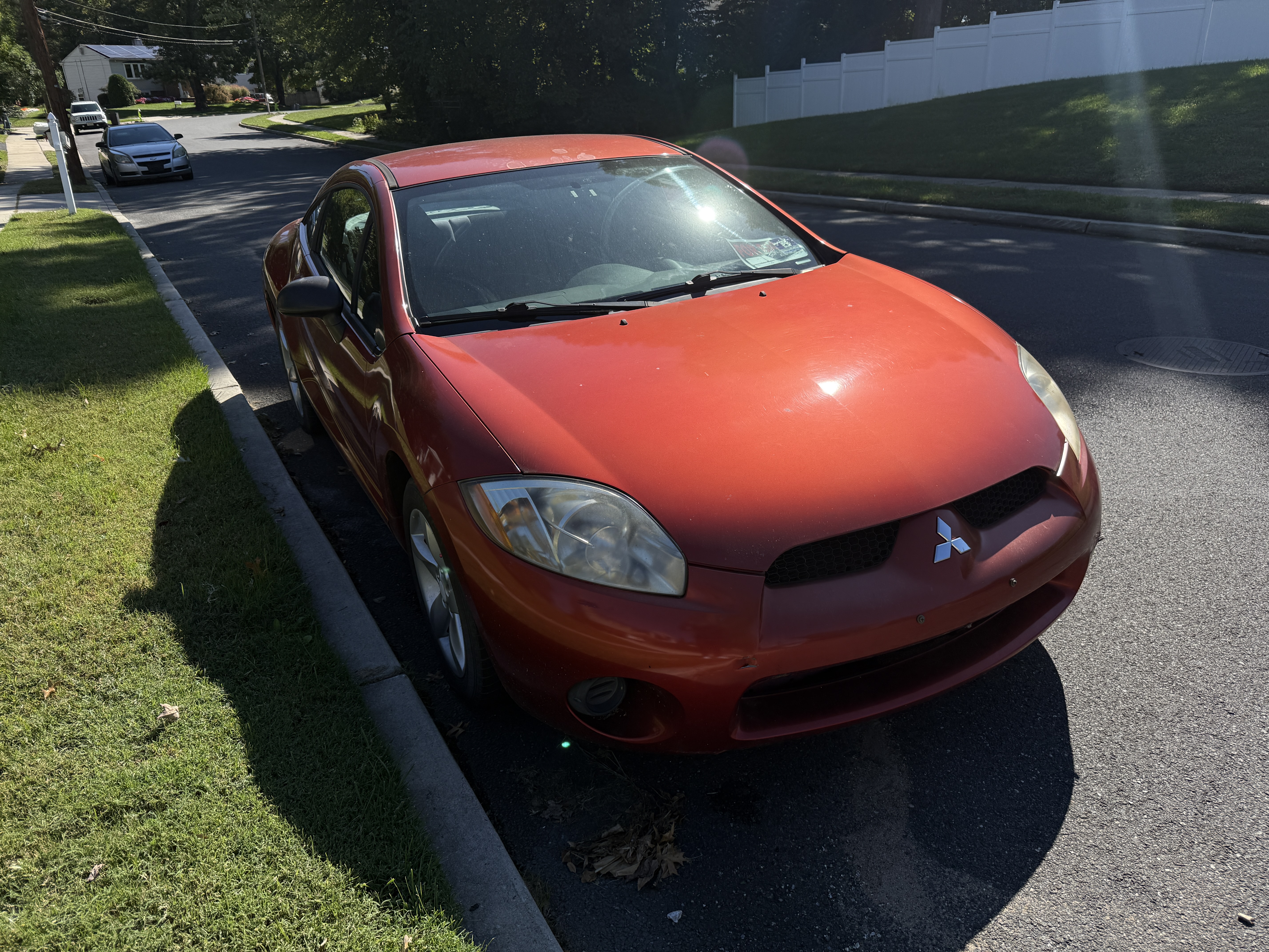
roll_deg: +0.2
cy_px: 476
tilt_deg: -22.9
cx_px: 634
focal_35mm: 24
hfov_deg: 71.6
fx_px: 880
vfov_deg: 56.8
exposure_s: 1/4405
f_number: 1.78
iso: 80
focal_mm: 6.76
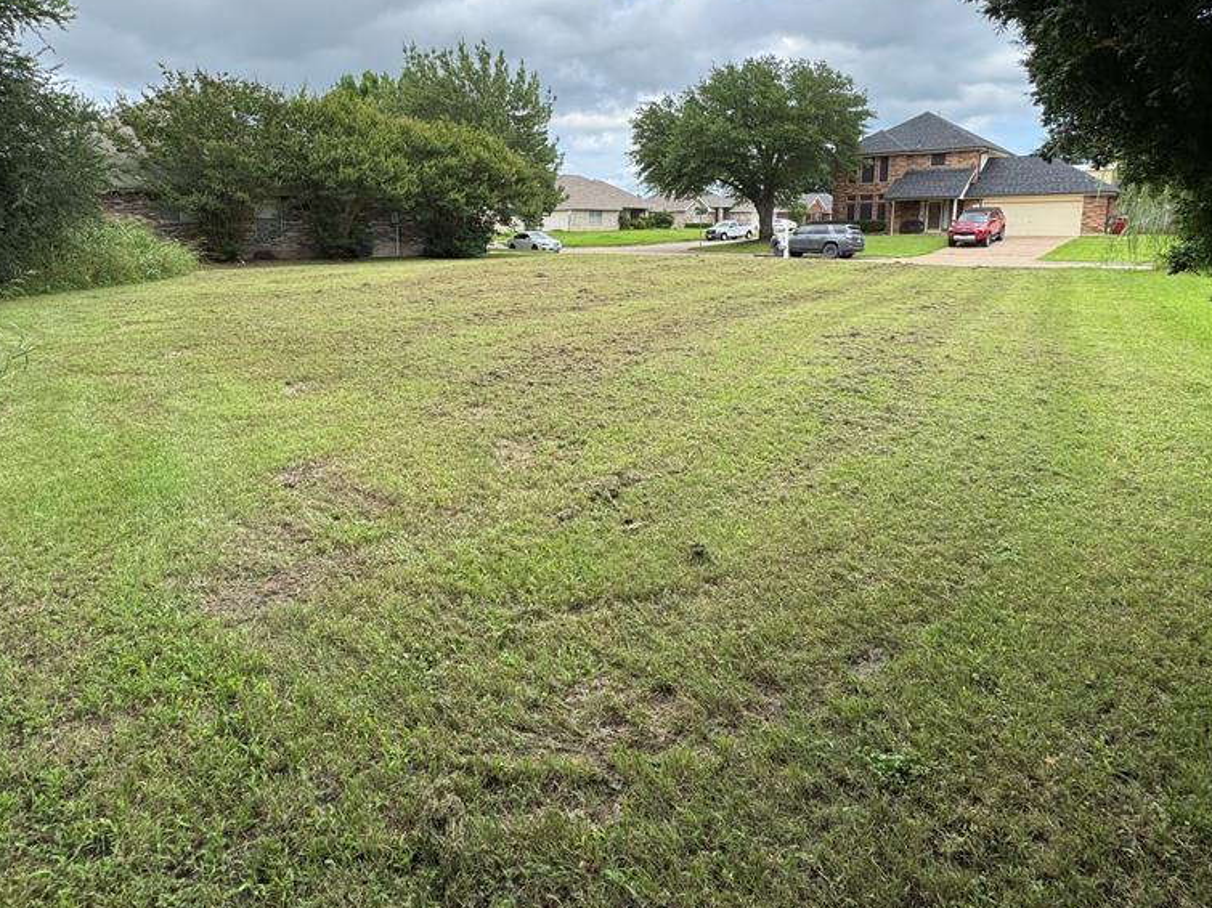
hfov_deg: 84.5
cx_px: 557
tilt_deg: -8.6
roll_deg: -0.1
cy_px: 313
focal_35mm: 19
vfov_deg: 67.0
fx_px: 665
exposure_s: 1/533
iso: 40
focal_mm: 2.22
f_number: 2.2
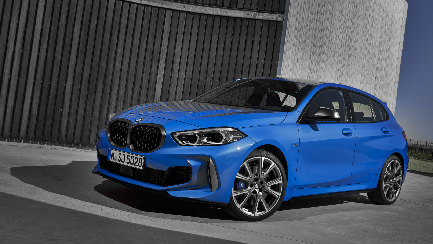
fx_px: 494
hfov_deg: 47.4
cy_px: 109
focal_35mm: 43
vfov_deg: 27.7
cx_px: 216
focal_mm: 41
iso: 100
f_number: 9
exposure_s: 1/250
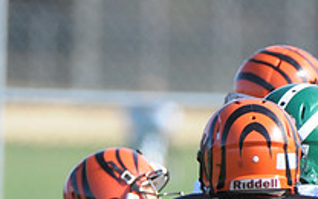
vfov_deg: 0.8
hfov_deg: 1.2
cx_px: 247
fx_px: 14759
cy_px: 277
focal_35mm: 1703
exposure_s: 1/5000
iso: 1600
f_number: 4
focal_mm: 400
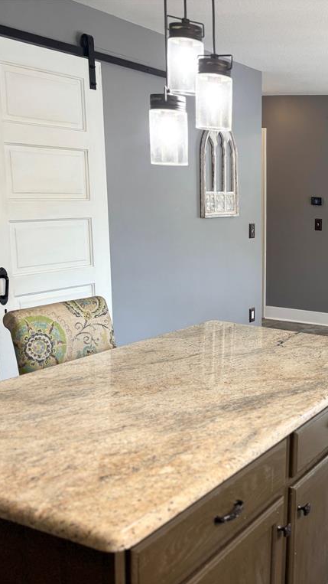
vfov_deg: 52.8
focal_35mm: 38
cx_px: 377
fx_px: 588
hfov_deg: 27.9
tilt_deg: -9.6
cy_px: 292
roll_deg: -3.0
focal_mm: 5.96
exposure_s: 1/120
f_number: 1.6
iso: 100
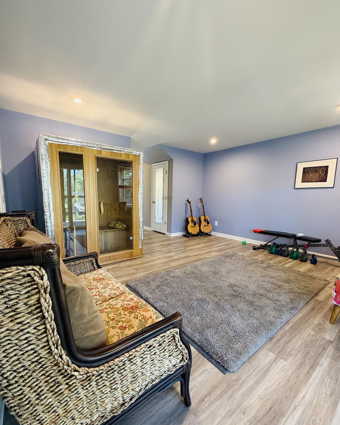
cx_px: 166
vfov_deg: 96.7
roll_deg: -1.5
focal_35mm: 15
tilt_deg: -8.4
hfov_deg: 84.0
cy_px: 223
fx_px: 189
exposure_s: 1/60
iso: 250
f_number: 2.2
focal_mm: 2.22
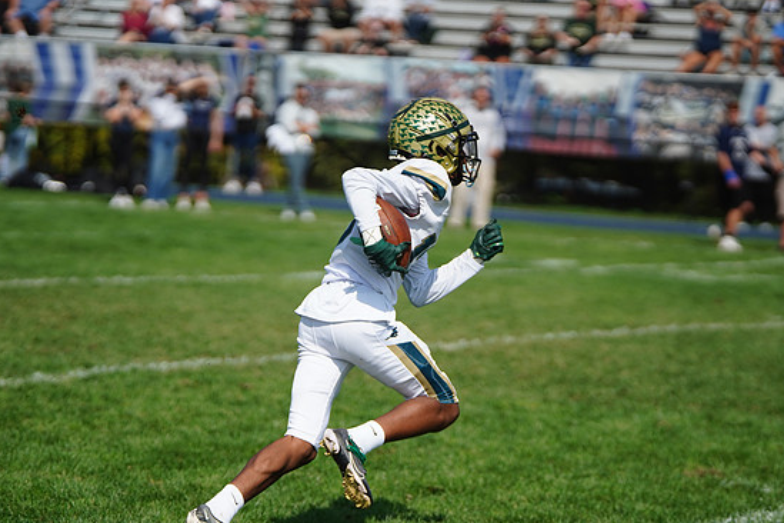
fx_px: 4813
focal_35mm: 221
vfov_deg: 6.2
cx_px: 374
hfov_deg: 9.3
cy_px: 274
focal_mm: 209
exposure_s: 1/8000
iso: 400
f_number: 2.8
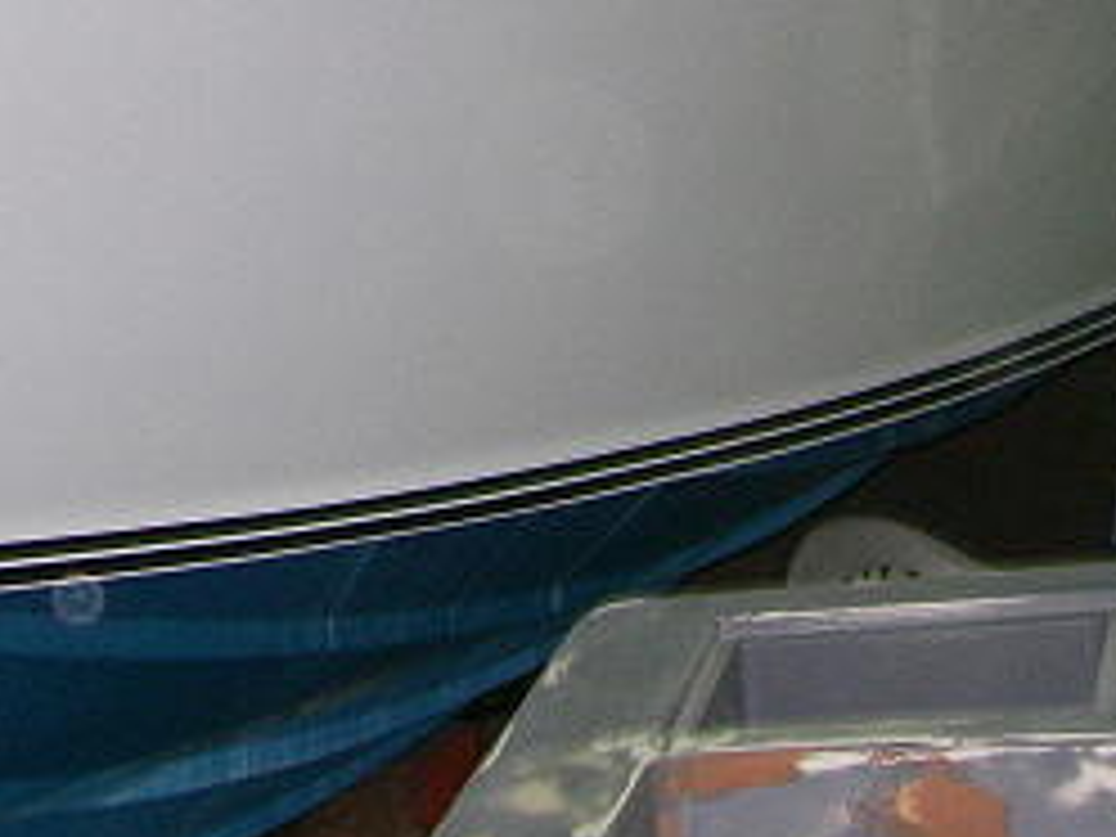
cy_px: -4
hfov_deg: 19.8
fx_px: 3159
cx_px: 212
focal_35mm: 98
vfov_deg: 14.8
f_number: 3.3
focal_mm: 6.3
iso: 200
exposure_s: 1/40
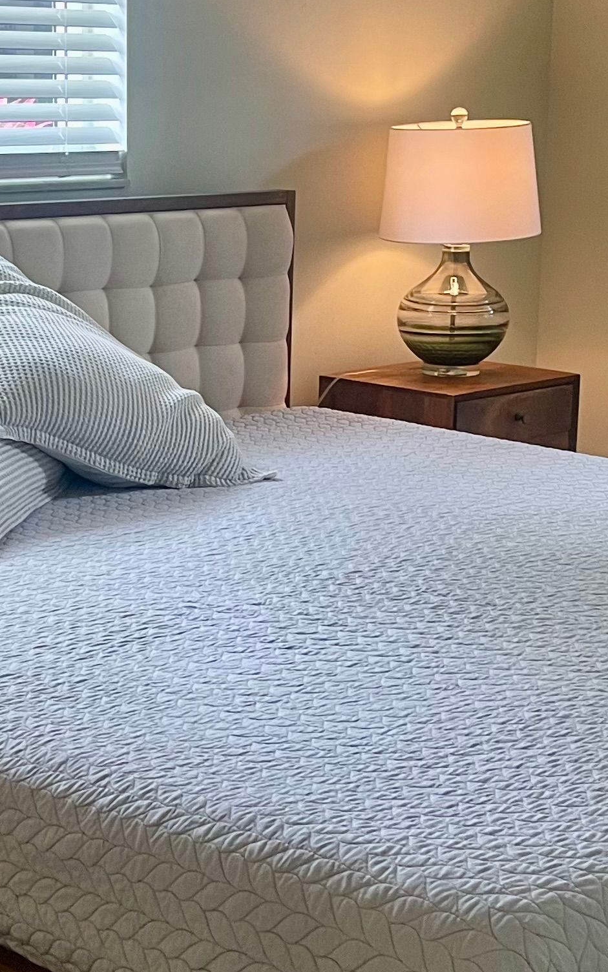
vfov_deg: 29.0
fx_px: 1882
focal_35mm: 71
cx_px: 145
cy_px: 515
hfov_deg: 18.2
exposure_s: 1/60
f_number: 1.6
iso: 160
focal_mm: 5.1
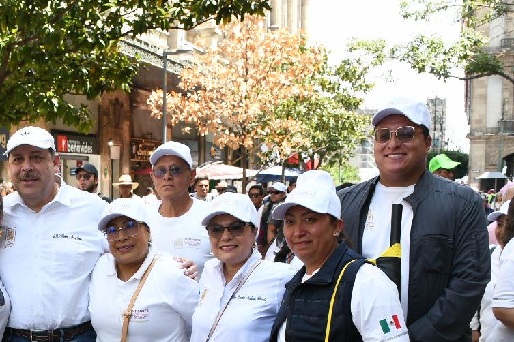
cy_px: 328
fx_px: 1014
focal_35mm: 71
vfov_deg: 18.8
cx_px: 83
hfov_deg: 27.7
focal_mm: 22
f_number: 6.3
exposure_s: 1/125
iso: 250
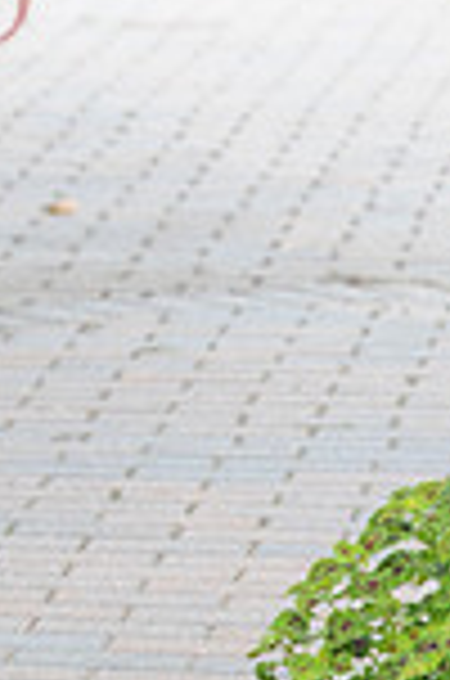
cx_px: -342
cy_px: -167
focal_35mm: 447
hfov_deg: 3.0
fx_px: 8419
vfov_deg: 4.6
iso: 500
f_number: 6.3
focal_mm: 116
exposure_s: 1/160
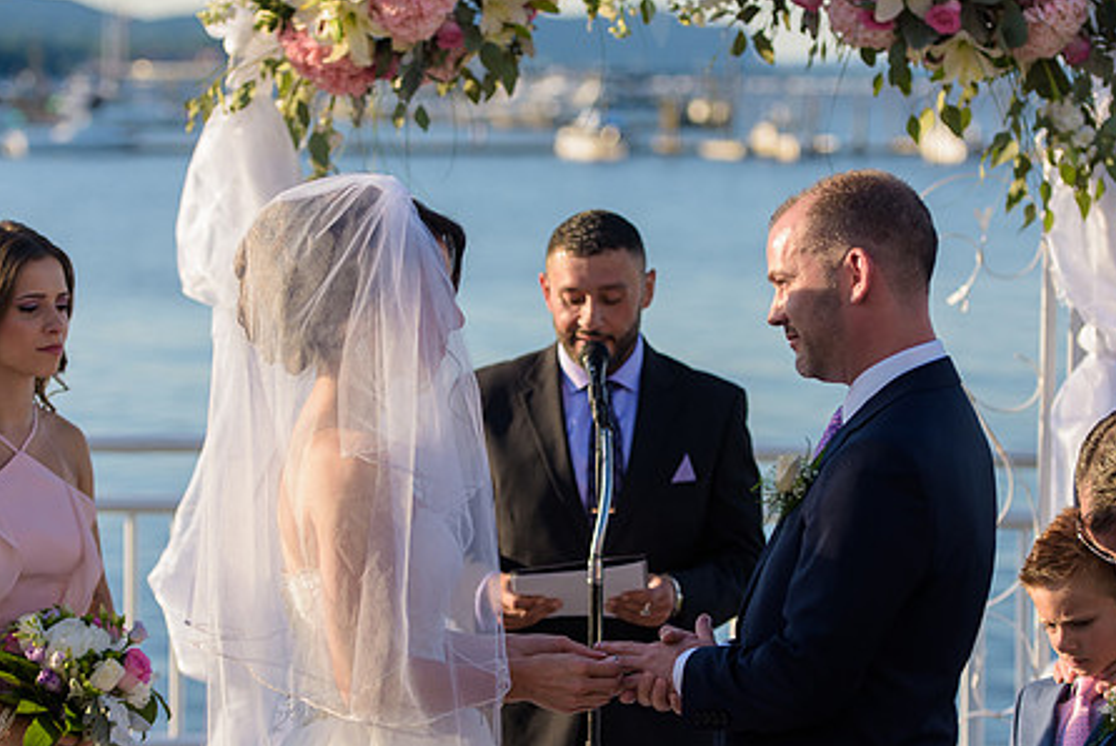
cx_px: 578
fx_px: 3629
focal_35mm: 117
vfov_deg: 11.7
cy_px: 412
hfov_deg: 17.5
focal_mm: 90
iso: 200
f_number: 3.2
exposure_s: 1/1600
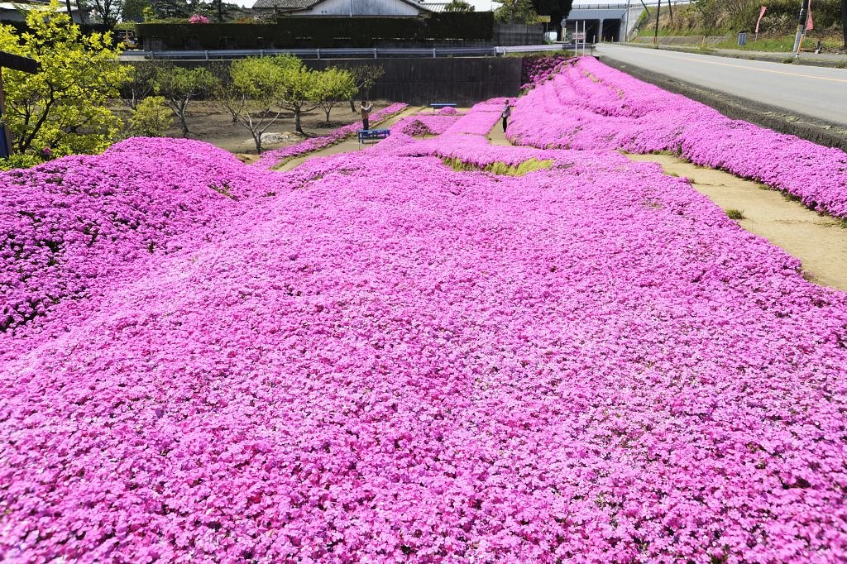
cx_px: 424
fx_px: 753
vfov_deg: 41.1
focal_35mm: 32
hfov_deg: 58.7
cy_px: 282
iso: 320
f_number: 10
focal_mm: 32
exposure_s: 1/400
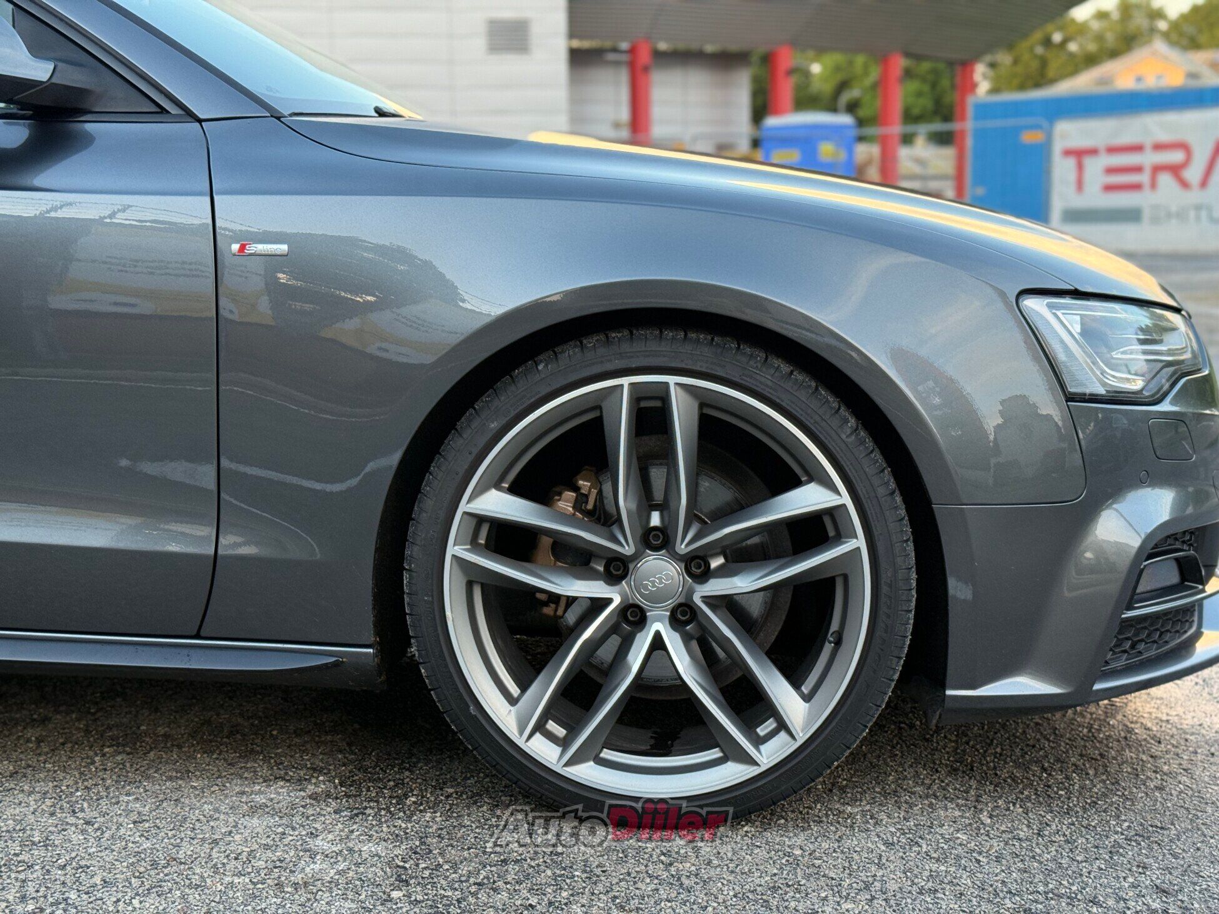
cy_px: 457
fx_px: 1691
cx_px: 610
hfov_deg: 39.7
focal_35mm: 48
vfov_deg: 30.3
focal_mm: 6.76
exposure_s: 1/83
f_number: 1.78
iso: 100
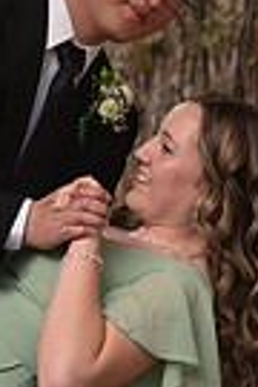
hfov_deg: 3.4
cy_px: 161
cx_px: 77
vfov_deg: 5.2
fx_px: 4289
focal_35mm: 399
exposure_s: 1/125
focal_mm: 120
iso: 400
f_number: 5
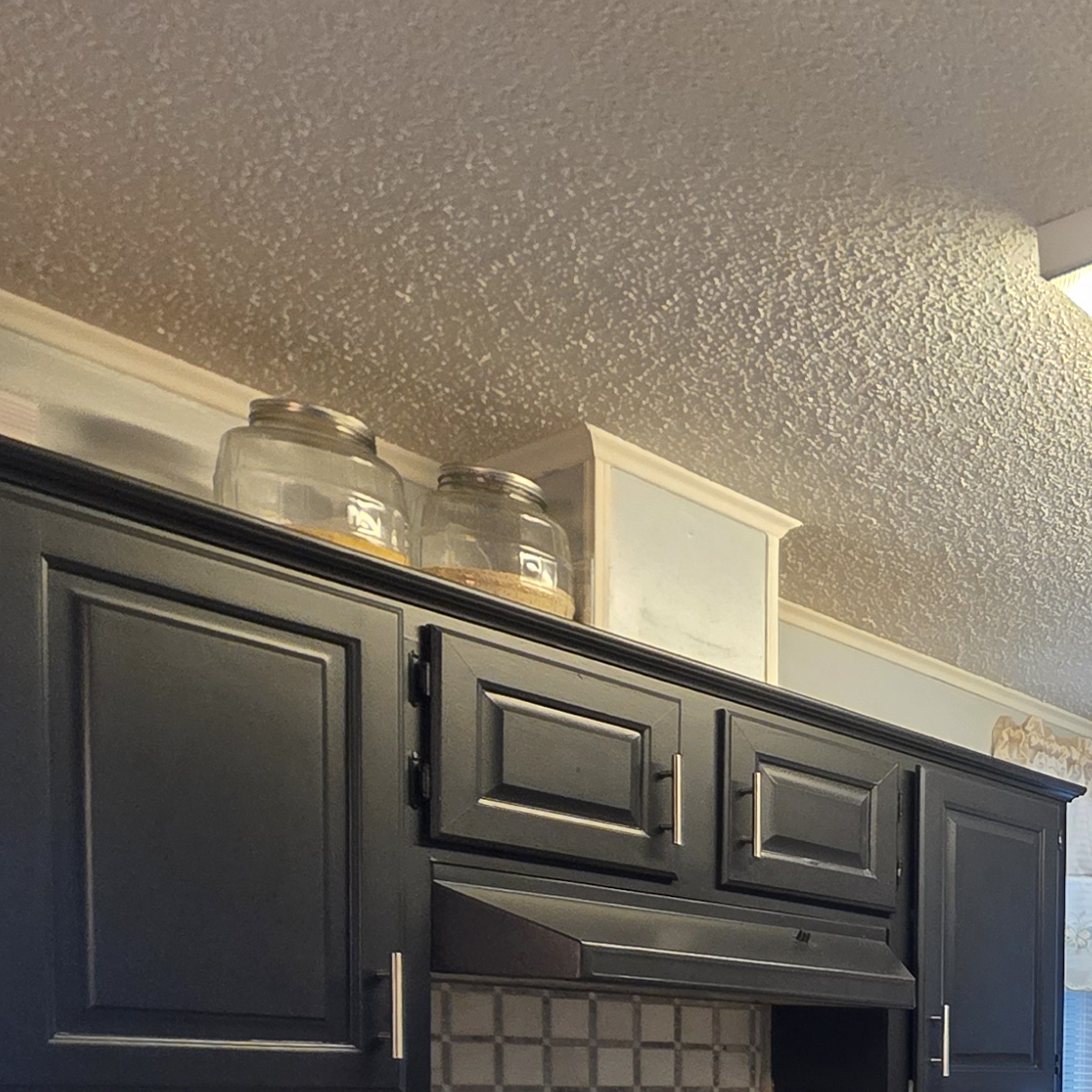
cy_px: 1155
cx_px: 1476
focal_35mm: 38
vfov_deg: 37.8
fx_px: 1356
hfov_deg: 31.6
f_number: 1.9
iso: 320
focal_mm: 2.2
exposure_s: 1/60
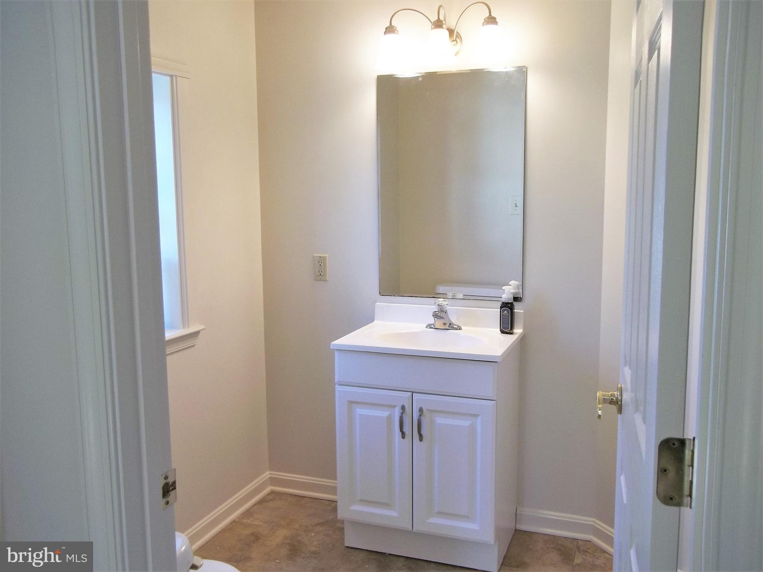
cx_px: 382
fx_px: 705
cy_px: 286
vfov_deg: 44.2
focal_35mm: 32
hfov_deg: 56.8
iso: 80
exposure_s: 1/40
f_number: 2.9
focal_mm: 5.7
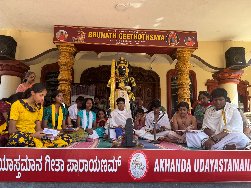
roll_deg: -1.3
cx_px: 126
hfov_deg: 71.6
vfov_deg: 56.8
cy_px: 94
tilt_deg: +9.7
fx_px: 174
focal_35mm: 24
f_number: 1.78
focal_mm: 6.76
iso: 64
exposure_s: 1/275
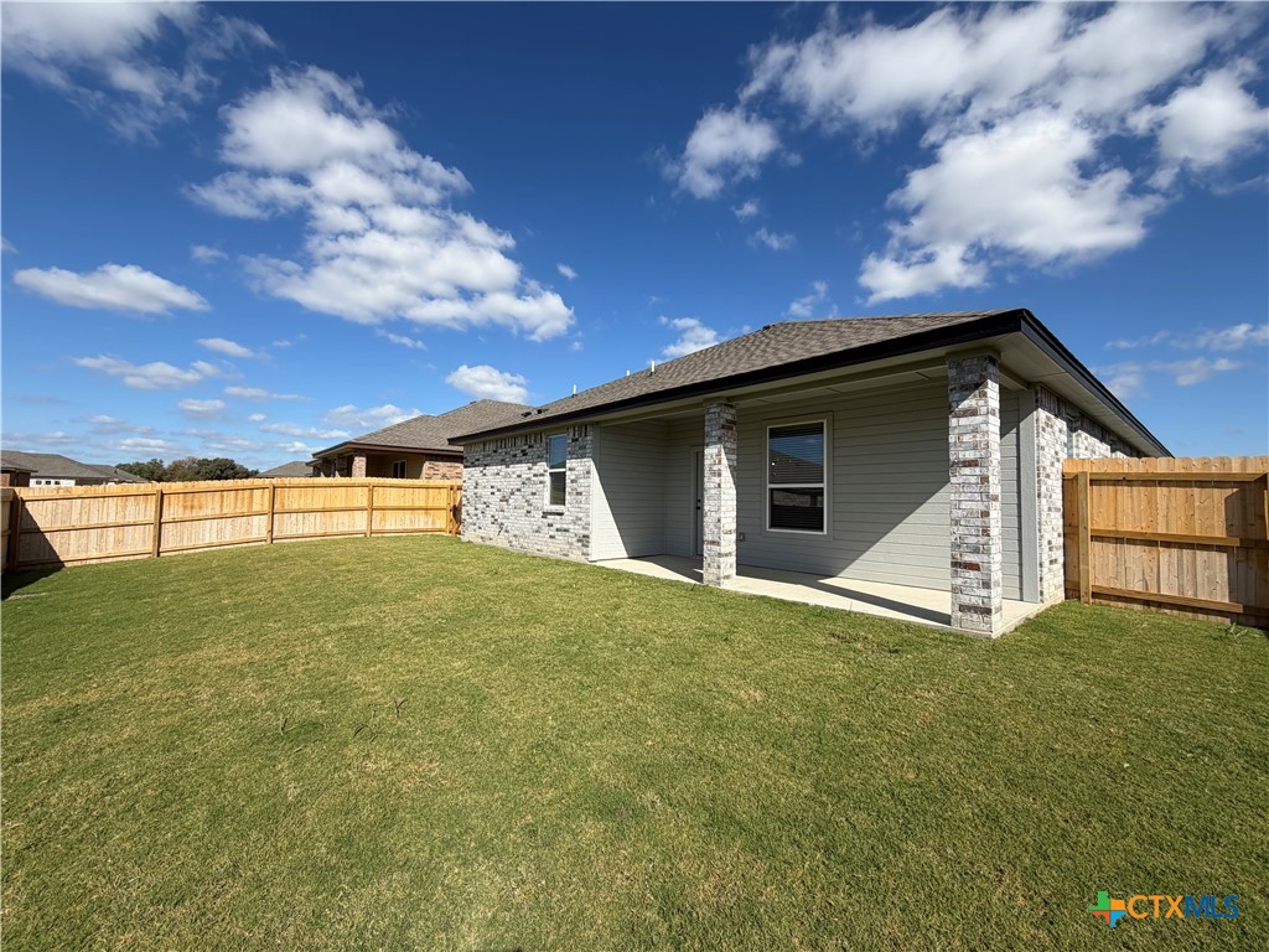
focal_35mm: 14
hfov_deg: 102.1
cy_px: 476
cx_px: 634
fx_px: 513
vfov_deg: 85.7
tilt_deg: +3.2
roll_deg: -0.5
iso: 20
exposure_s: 1/1087
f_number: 2.2
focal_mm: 2.22
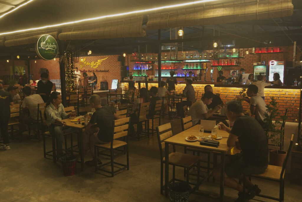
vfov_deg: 43.6
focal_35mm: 30
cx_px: 151
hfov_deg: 61.9
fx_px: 252
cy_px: 101
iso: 2000
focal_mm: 30
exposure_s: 1/50
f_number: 2.8
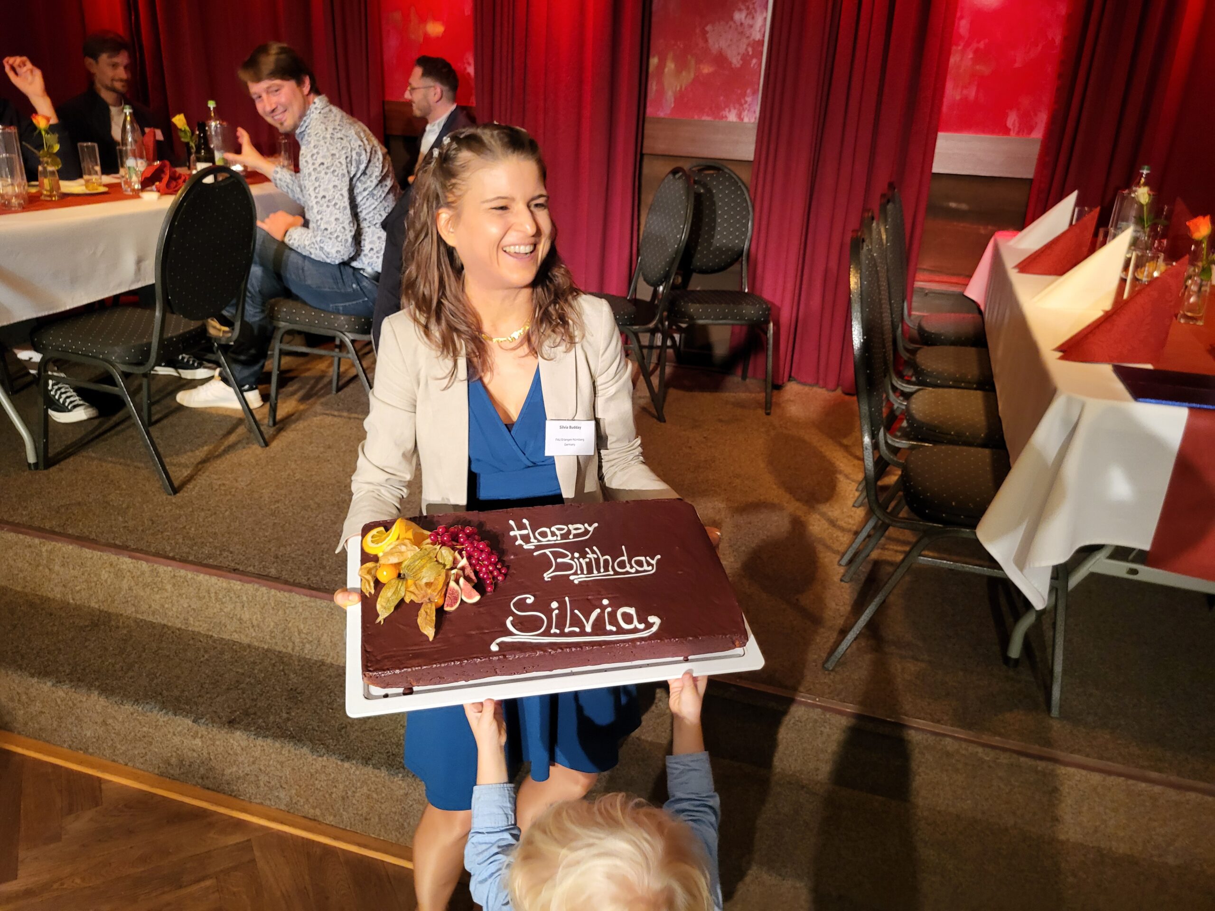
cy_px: 456
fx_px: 913
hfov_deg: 67.3
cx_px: 608
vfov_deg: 53.1
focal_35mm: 26
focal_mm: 5.4
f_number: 1.8
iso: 400
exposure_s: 1/50
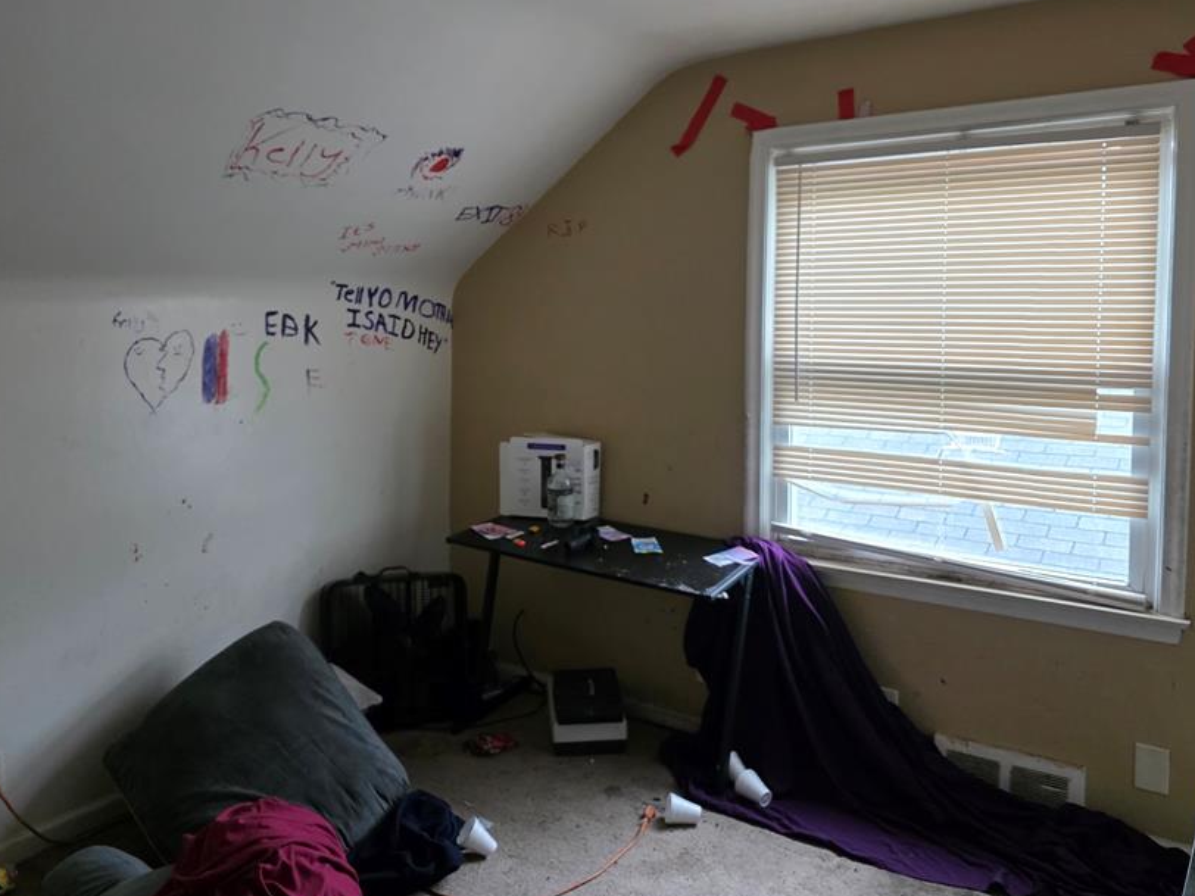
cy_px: 377
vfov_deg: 48.0
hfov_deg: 61.3
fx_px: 1001
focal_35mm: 29
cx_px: 500
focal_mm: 6.3
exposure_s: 1/120
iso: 800
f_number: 1.7
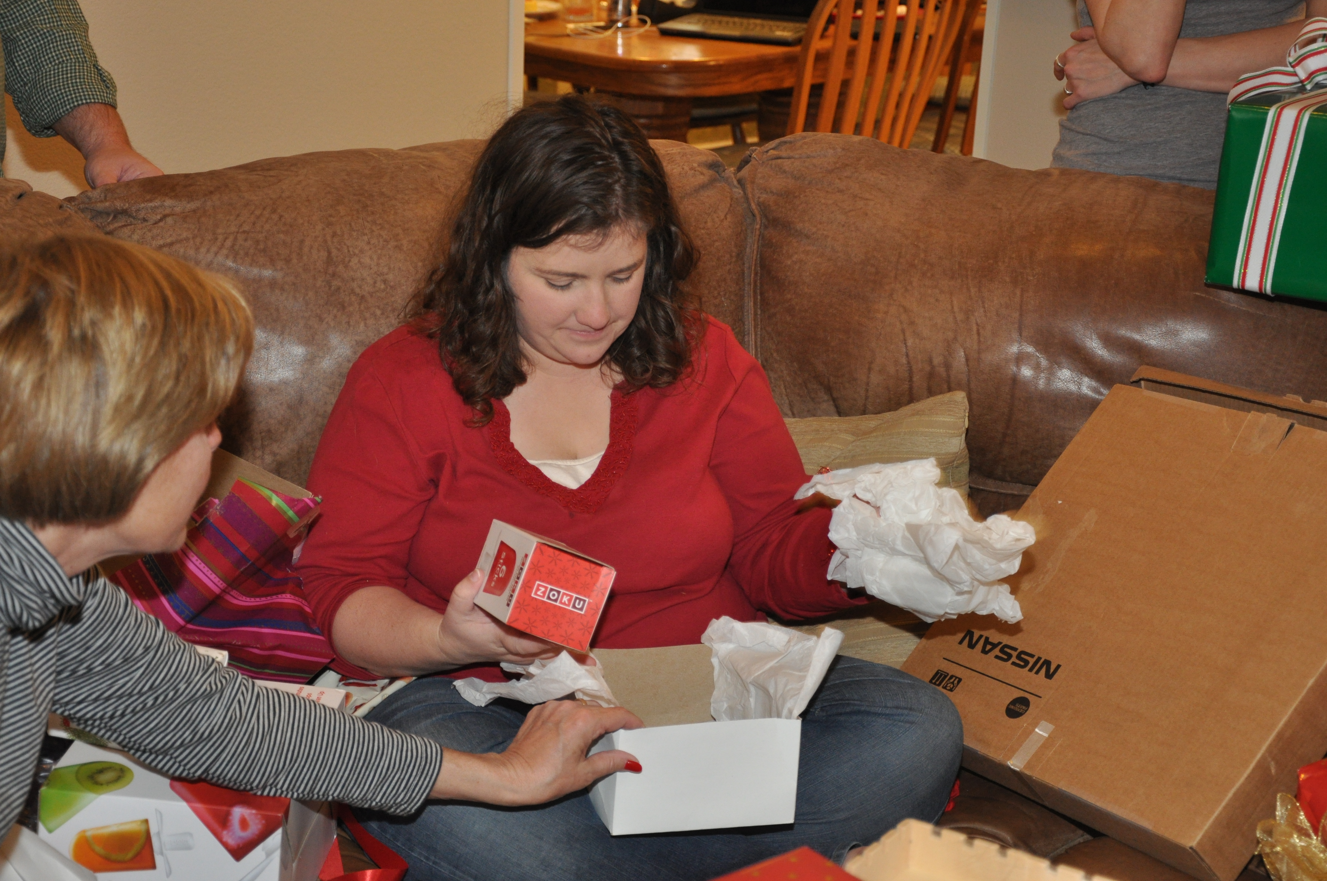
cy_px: 440
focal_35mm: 63
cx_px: 664
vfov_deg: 21.5
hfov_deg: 31.9
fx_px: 2319
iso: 800
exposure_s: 1/60
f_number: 4.8
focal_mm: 42
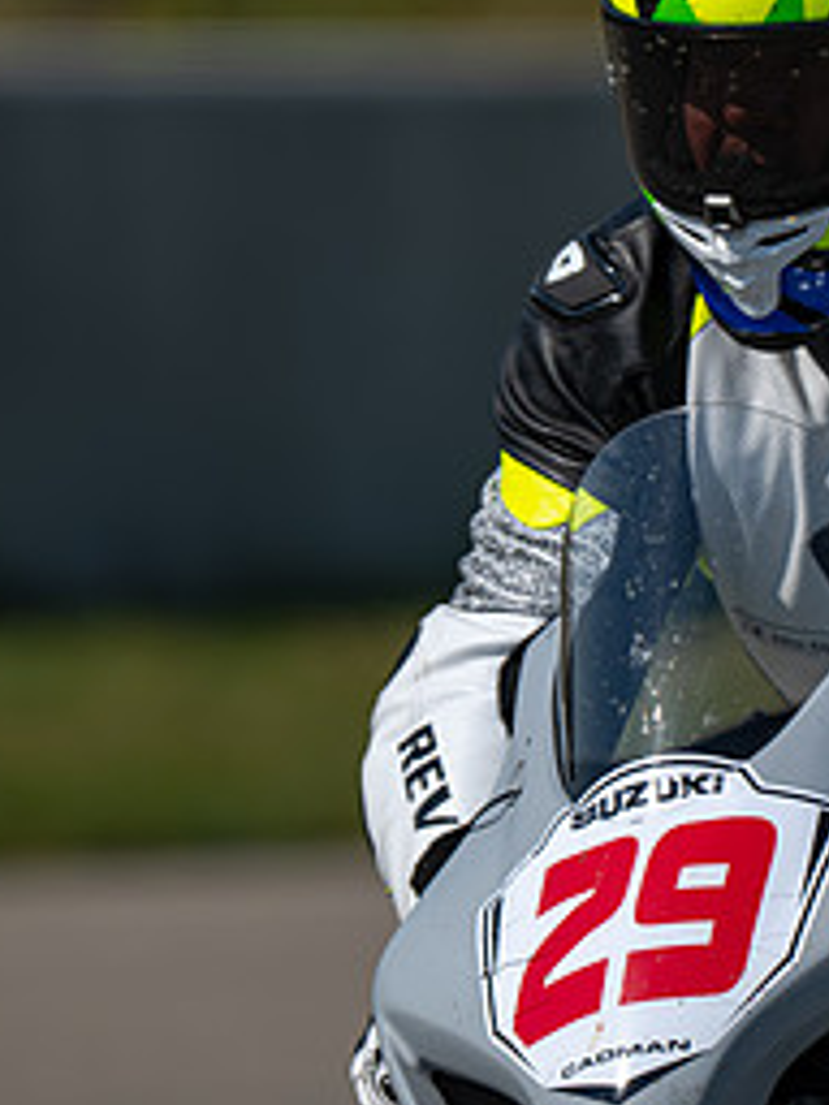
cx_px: 1049
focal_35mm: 1305
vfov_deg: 1.5
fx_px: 41670
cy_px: 663
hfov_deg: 1.1
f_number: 6.3
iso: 110
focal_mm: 600
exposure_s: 1/1250
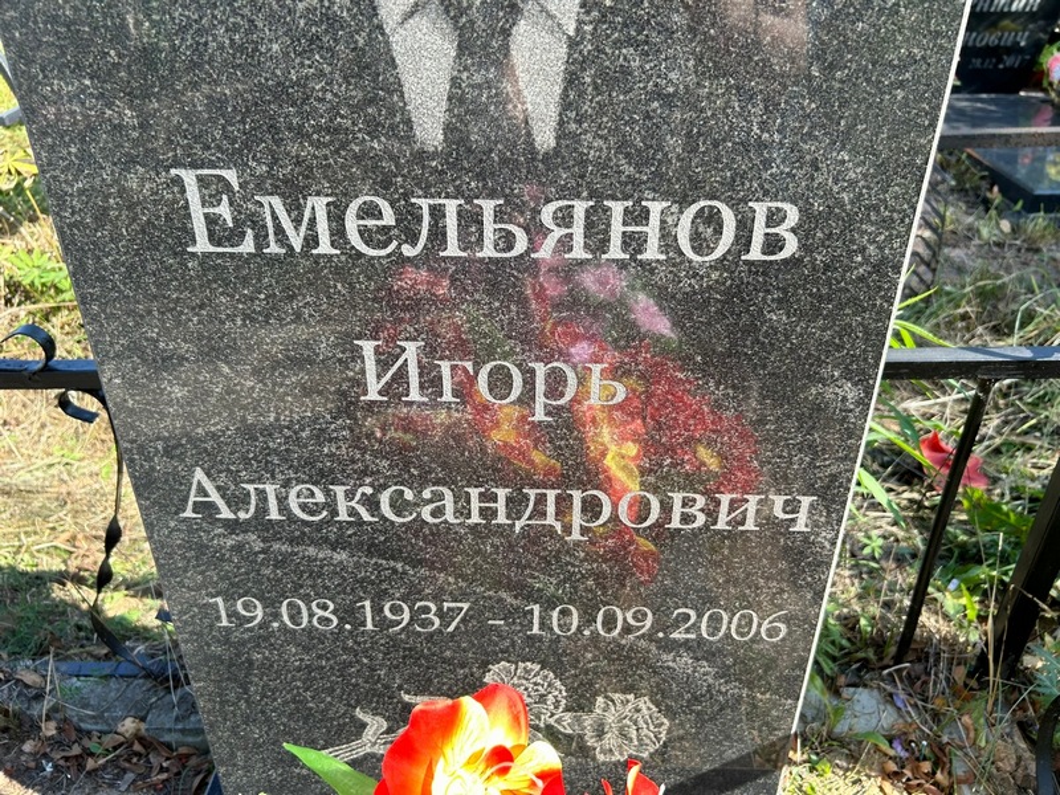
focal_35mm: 26
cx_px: 530
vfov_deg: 53.1
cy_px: 398
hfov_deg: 67.3
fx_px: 796
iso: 50
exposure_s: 1/539
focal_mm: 5.7
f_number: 1.5
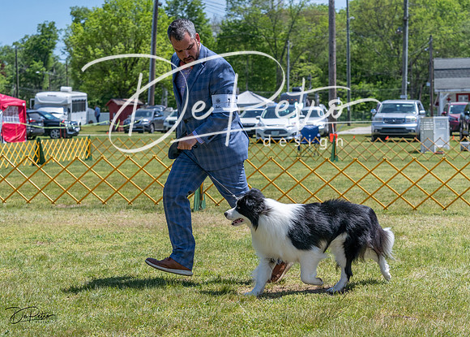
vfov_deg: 17.9
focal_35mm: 80
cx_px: 268
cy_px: 179
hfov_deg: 24.8
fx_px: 1068
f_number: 6.3
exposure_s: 1/2500
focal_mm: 70
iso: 800
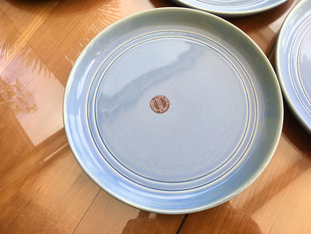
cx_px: 156
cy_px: 117
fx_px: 261
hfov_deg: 61.7
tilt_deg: -72.9
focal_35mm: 29
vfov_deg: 48.2
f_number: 2.2
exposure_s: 1/150
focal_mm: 4.15
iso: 25
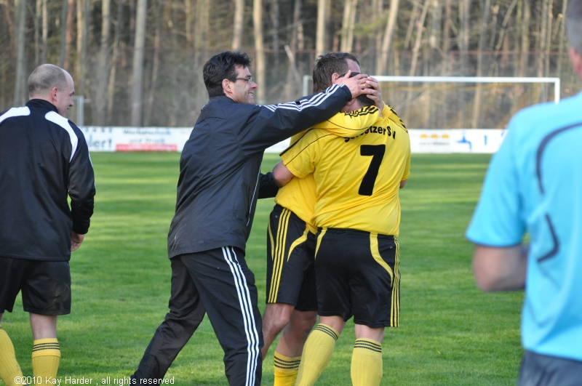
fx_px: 2809
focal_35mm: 174
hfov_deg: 11.8
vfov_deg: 7.9
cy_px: 193
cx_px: 291
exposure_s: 1/1000
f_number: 5
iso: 800
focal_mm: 116
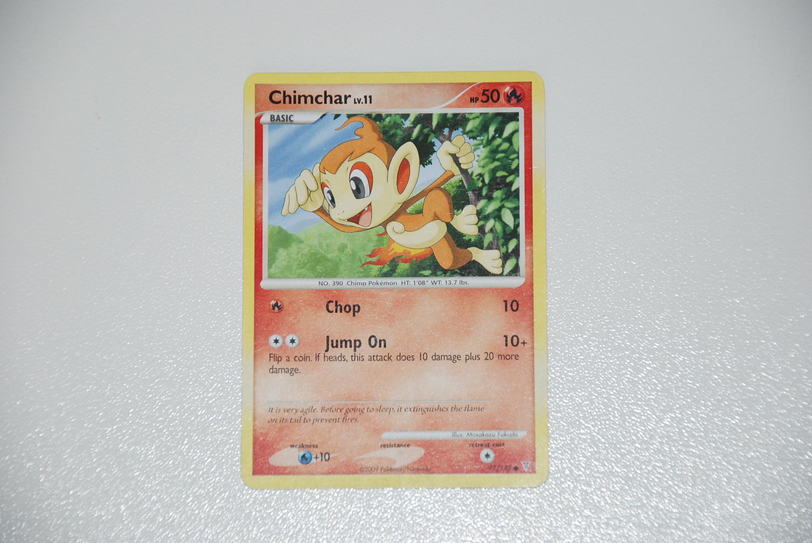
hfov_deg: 13.0
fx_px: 3557
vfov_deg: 8.7
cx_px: 406
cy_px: 272
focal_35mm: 158
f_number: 5.6
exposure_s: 1/60
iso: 200
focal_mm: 105
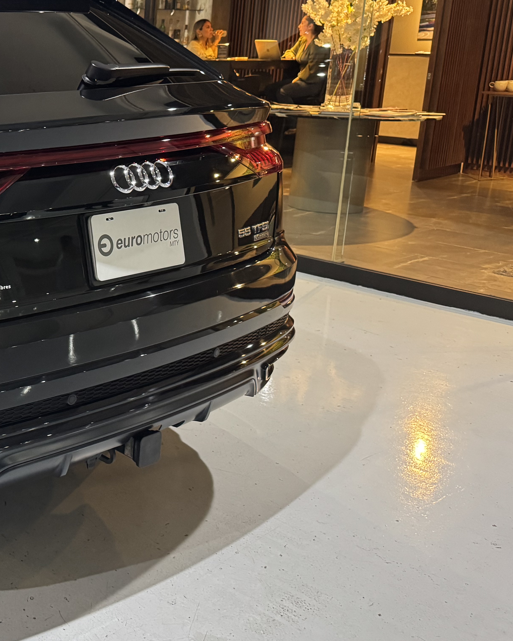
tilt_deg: -14.3
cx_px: -78
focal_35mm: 44
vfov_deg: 41.8
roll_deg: -1.3
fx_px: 835
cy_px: 260
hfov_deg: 30.0
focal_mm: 6.76
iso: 640
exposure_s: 1/40
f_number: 1.78
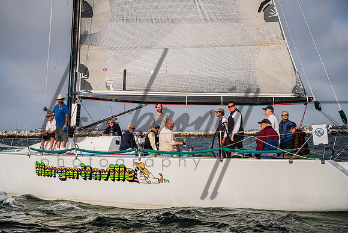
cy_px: 116
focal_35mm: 45
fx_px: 435
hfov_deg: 43.6
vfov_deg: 29.9
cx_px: 174
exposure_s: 1/8000
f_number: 4
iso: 320
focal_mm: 45
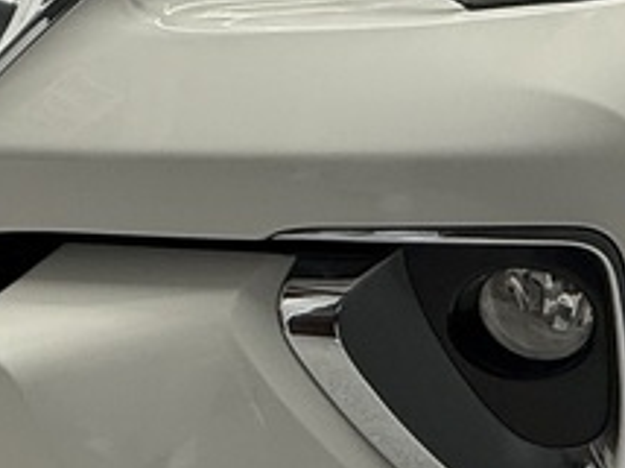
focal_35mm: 67
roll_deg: -1.3
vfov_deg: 20.9
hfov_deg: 28.8
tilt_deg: -10.5
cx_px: 207
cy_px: -38
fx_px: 1208
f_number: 2.2
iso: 100
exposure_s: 1/100
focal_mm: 2.22
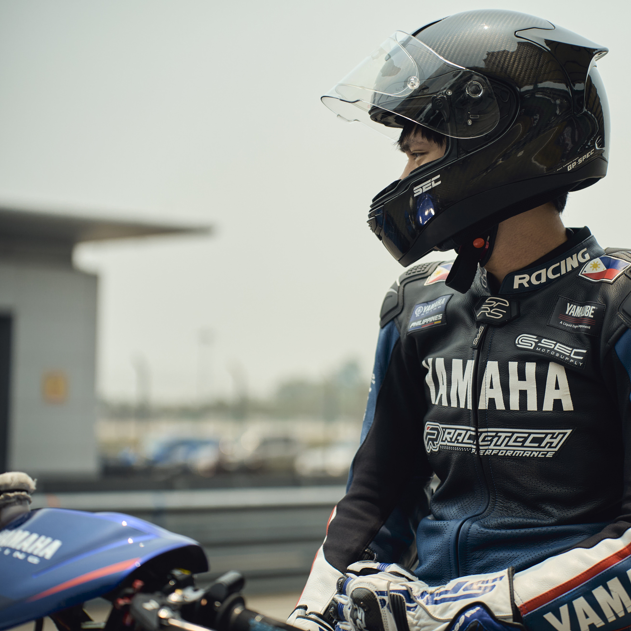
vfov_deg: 2.7
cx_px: 459
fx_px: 13158
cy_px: 316
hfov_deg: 2.7
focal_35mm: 638
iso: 500
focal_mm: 500
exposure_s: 1/800
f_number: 7.1
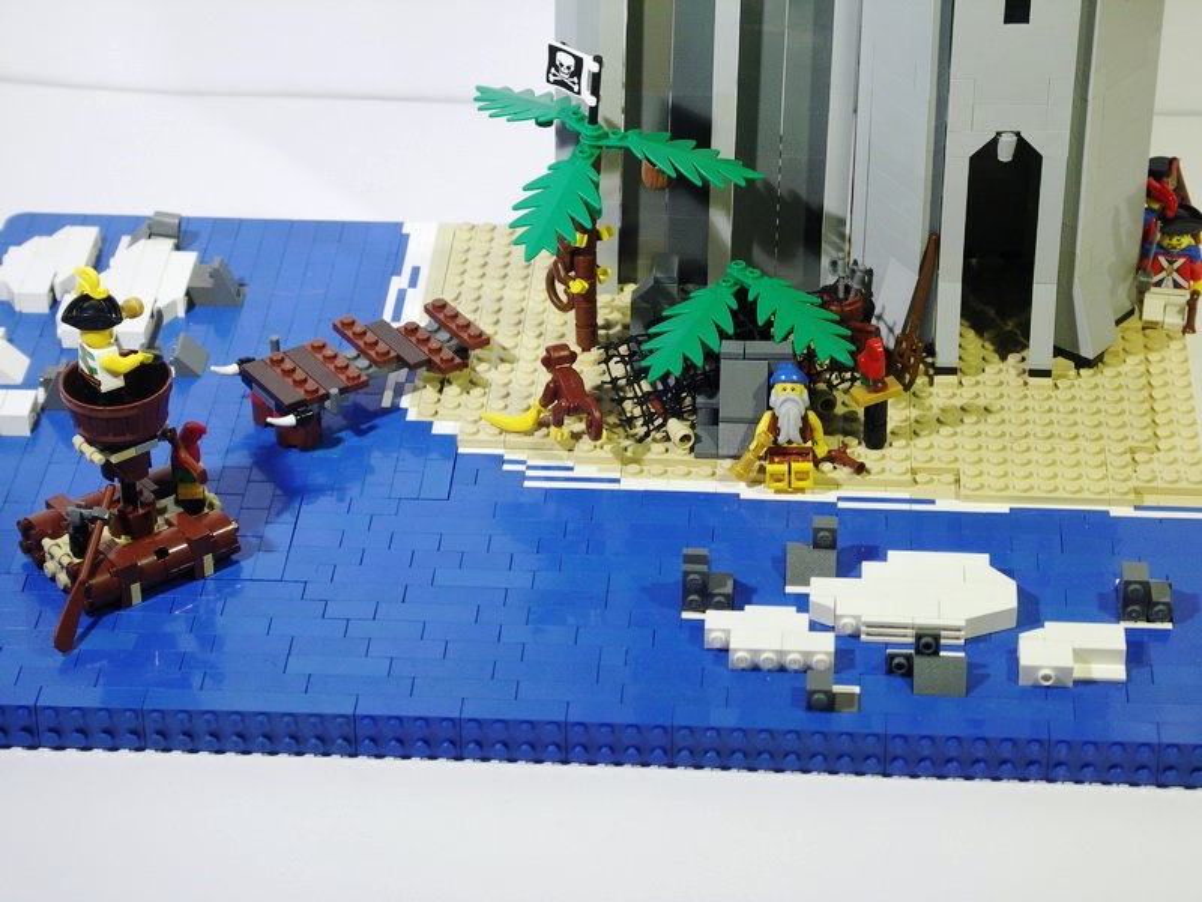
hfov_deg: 19.3
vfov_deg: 14.5
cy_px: 451
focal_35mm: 102
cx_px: 601
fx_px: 3542
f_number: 3.5
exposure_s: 1/10
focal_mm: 26.3
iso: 200
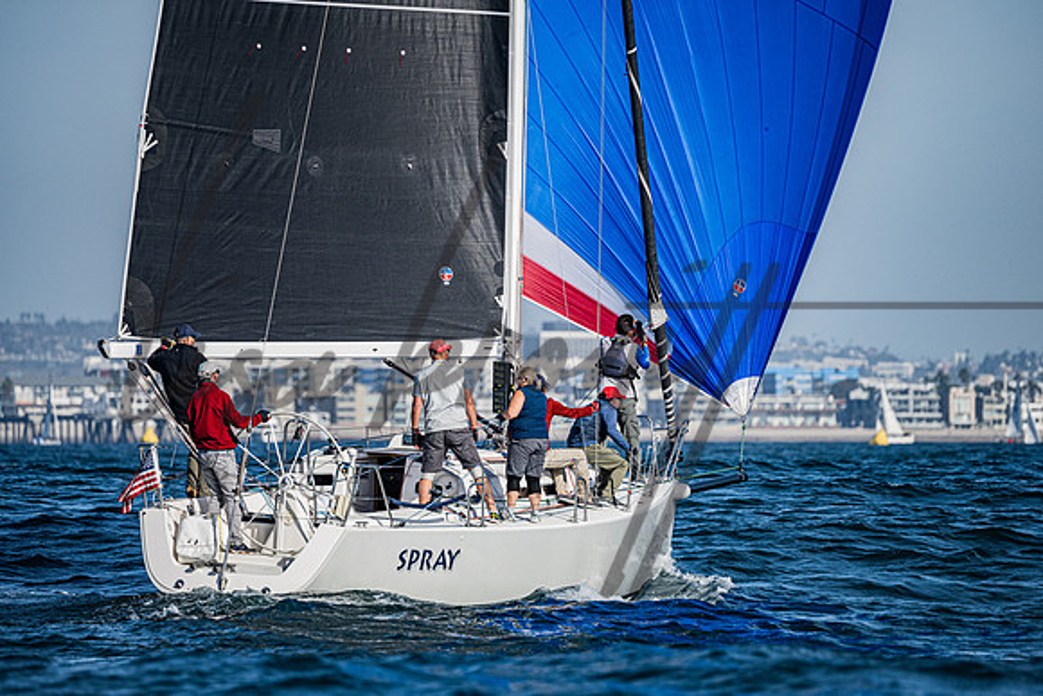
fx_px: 11114
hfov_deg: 5.4
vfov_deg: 3.6
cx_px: 523
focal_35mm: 384
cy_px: 409
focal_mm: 320
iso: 320
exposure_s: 1/3200
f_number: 5.3
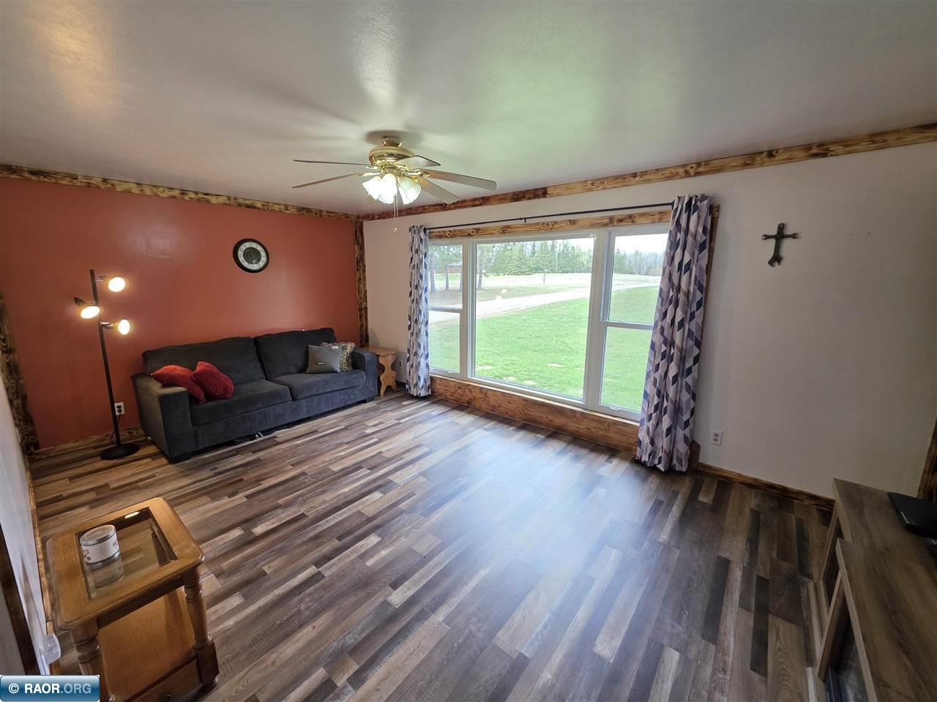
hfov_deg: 106.2
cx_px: 468
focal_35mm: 13
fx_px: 352
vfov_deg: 89.9
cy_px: 351
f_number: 1.9
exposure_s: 1/120
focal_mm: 2.2
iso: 125
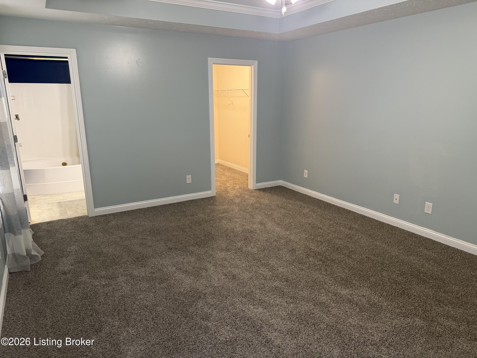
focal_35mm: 24
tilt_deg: -13.2
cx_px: 238
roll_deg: +0.6
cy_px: 179
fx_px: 331
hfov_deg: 71.6
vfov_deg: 56.8
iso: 320
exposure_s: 1/60
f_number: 1.78
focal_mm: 6.76
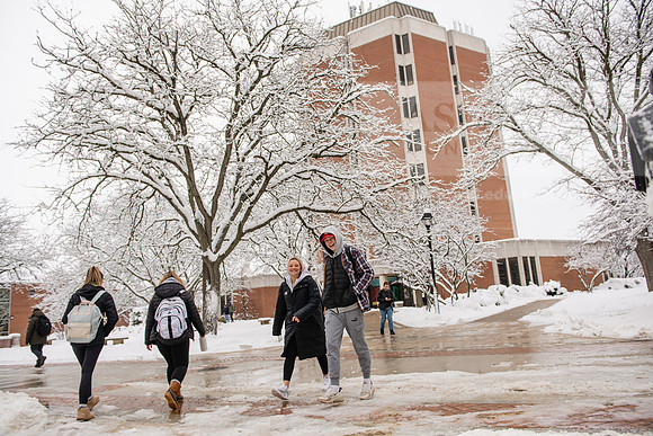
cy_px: 218
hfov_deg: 67.4
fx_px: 490
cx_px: 326
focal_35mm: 27
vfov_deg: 48.0
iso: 160
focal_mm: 27
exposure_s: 1/500
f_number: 4
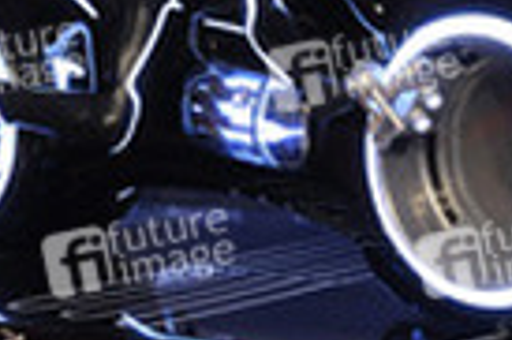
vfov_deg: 8.7
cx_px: 413
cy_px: 161
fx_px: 2244
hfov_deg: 13.0
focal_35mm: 158
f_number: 5.6
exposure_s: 1/80
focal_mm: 48
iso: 2500
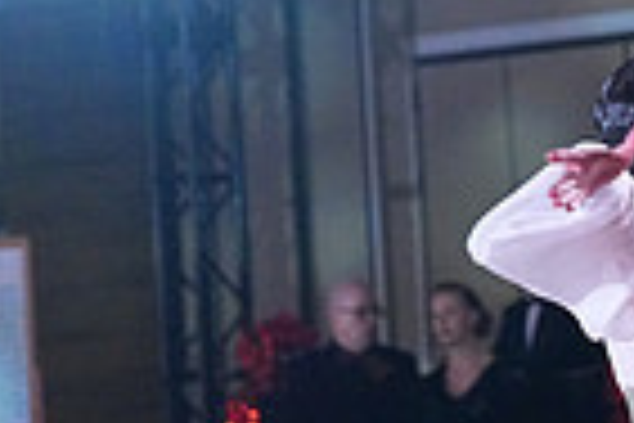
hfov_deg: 5.0
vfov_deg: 3.4
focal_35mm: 407
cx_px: 1115
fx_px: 7167
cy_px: 506
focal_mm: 99
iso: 8000
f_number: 5
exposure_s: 1/400
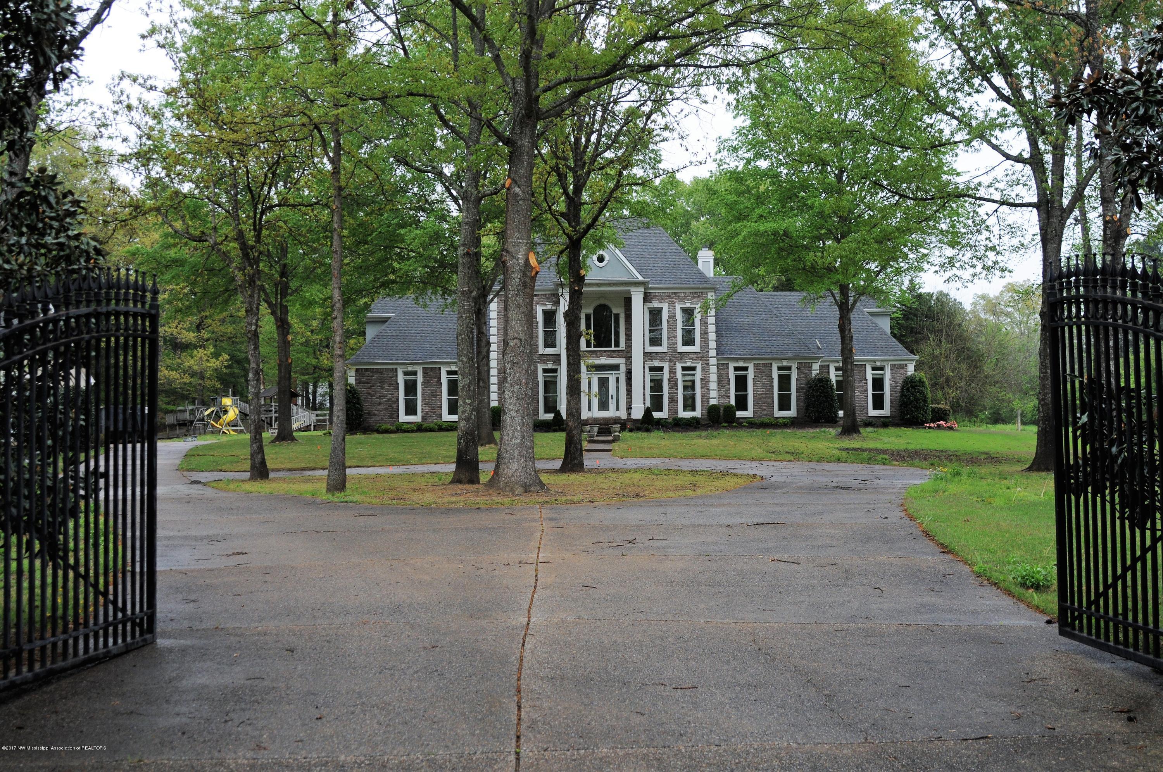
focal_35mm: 42
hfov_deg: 46.5
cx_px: 582
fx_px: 1355
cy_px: 386
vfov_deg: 31.8
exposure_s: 1/1000
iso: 400
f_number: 4.5
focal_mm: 28
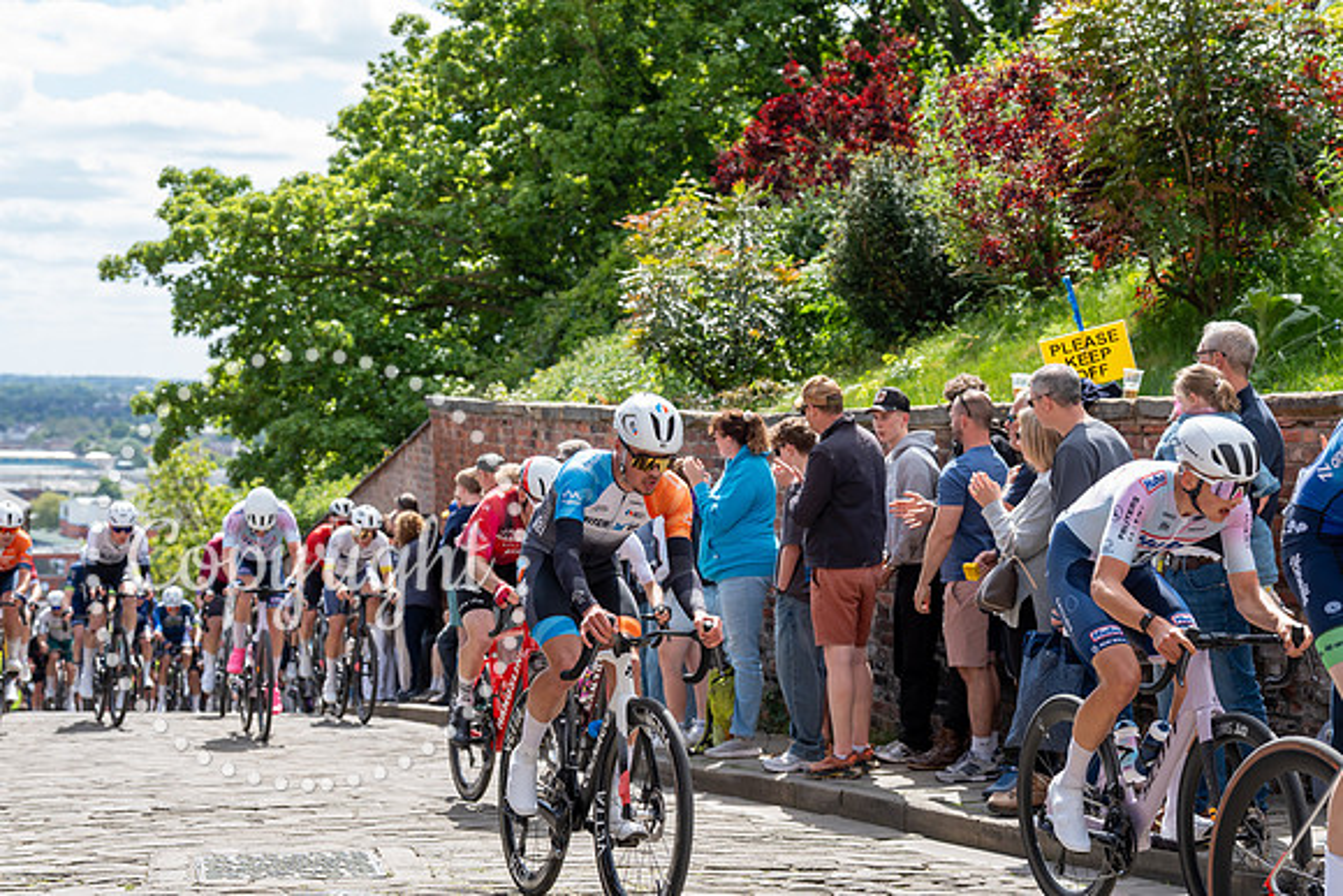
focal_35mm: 70
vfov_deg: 19.5
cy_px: 448
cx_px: 672
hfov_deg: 28.8
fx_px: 2612
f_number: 5
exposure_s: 1/1000
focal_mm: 70
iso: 400
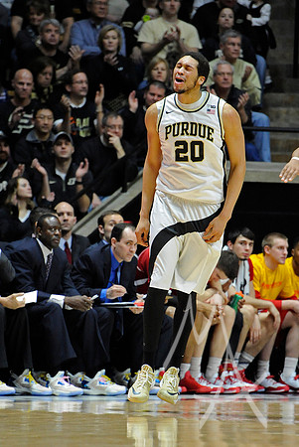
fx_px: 2486
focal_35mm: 200
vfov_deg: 10.3
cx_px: 150
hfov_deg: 6.9
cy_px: 224
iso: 4000
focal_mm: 200
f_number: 3.5
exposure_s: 1/1000
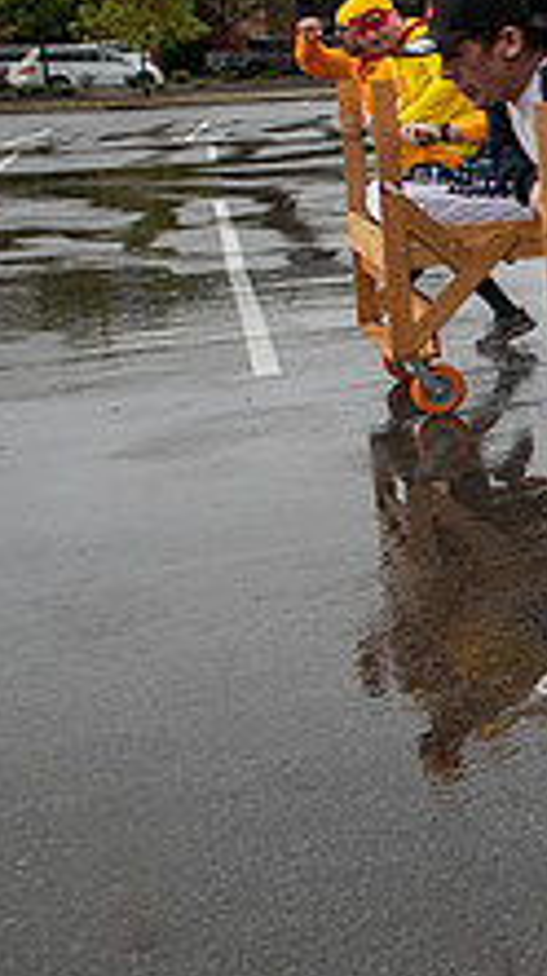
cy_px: 261
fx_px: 1705
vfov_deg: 31.4
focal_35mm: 66
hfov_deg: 14.2
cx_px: 1195
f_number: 7.1
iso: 400
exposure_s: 1/500
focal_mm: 24
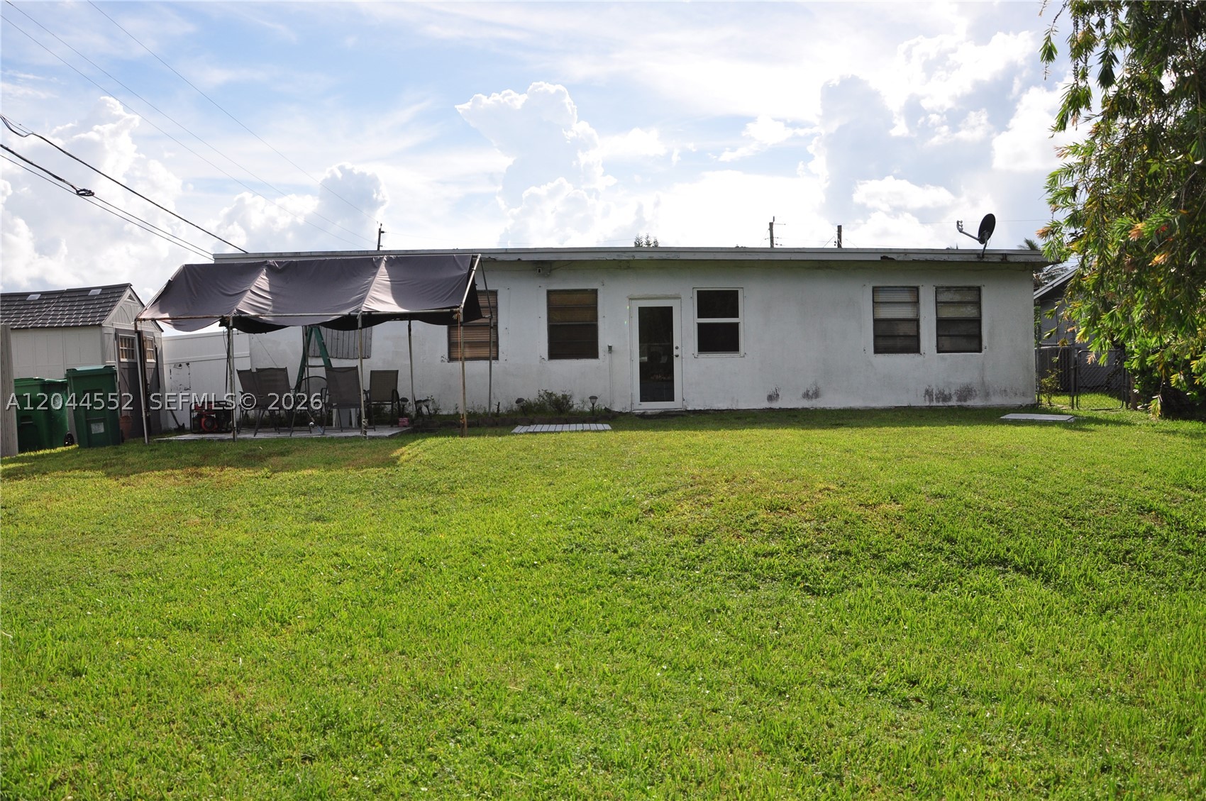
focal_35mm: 27
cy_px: 400
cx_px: 603
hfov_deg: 67.4
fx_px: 903
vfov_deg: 47.8
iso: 400
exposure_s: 1/1600
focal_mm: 18
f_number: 7.1
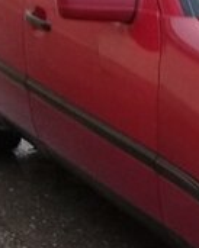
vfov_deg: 16.4
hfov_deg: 12.0
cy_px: 170
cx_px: 369
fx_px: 861
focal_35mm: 117
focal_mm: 3.3
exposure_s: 1/33
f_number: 2.2
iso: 125
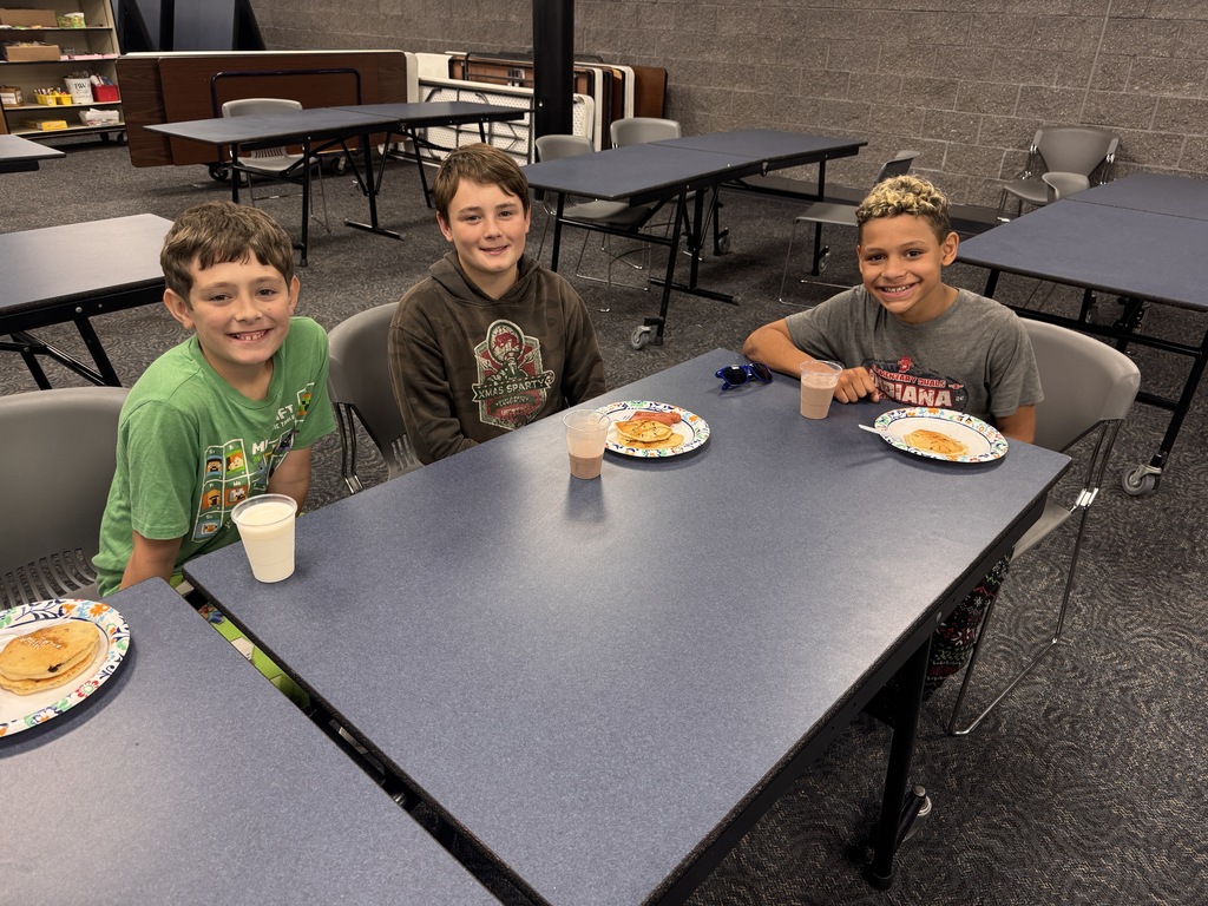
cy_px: 453
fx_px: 838
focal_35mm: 24
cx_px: 604
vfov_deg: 56.8
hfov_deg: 71.6
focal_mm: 6.76
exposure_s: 1/60
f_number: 1.78
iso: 200
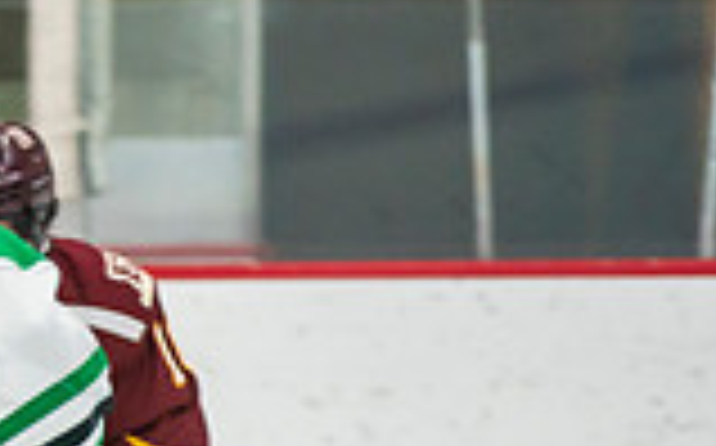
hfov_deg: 2.3
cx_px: -270
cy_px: 594
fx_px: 17719
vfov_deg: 1.4
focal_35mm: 909
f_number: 2.8
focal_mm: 200
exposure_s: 1/640
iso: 800
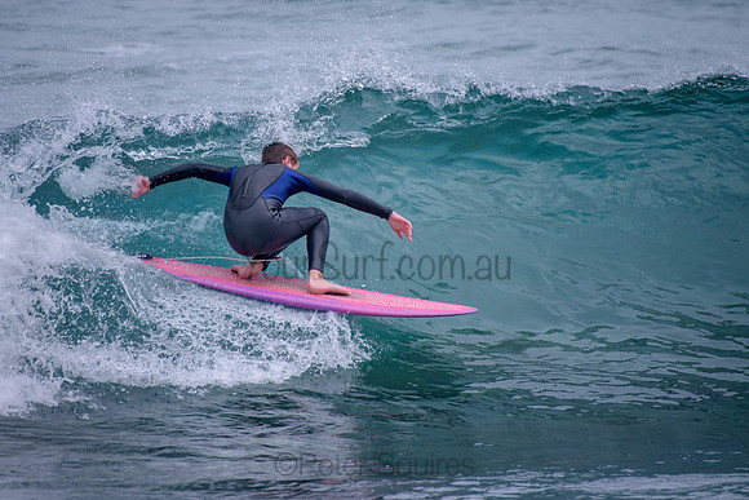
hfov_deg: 3.4
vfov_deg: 2.2
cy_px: 200
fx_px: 12757
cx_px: 345
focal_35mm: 613
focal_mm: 500
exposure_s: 1/2000
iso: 200
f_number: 5.6
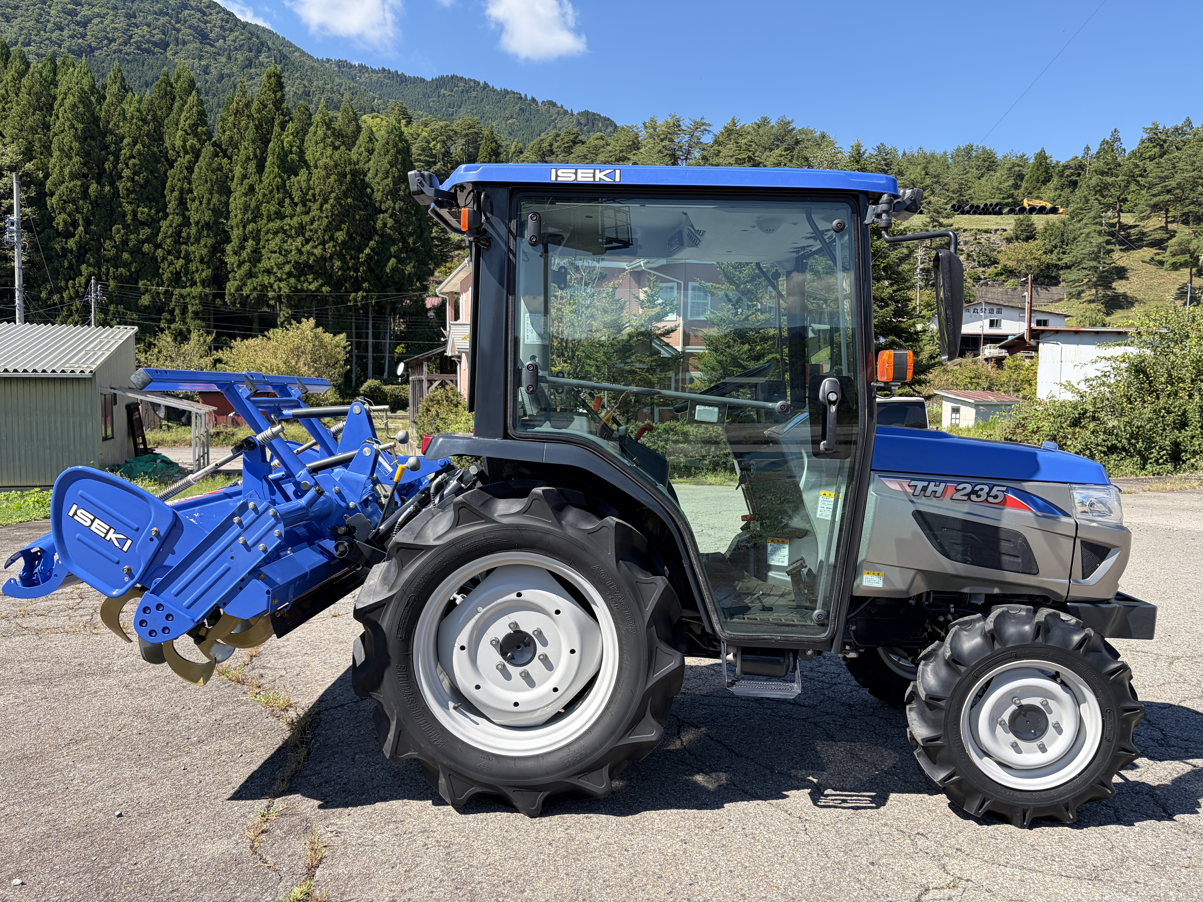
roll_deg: -0.2
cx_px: 602
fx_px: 904
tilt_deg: -2.5
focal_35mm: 26
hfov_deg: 67.3
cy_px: 451
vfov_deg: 53.1
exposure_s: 1/1393
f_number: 1.6
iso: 50
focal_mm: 5.96
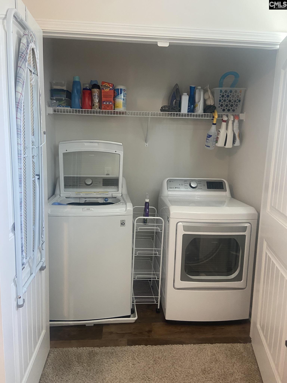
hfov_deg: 53.1
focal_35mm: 26
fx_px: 287
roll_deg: -1.5
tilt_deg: -10.4
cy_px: 192
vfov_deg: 67.3
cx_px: 144
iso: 160
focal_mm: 4.25
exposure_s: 1/60
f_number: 1.8
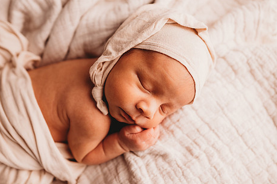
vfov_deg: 37.8
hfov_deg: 54.4
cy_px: 84
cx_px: 128
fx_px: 269
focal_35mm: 35
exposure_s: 1/160
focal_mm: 24
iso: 100
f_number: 2.5
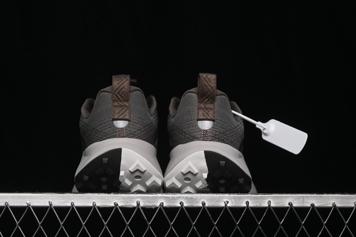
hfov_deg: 24.5
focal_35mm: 83
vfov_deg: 16.5
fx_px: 821
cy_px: 112
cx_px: 165
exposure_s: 1/50
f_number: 6.3
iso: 160
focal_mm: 50
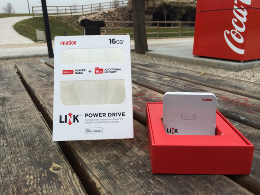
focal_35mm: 29
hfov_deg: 61.7
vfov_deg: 48.2
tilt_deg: -17.2
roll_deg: +2.8
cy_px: 98
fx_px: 218
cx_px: 130
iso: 32
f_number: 2.2
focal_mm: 4.15
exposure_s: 1/707
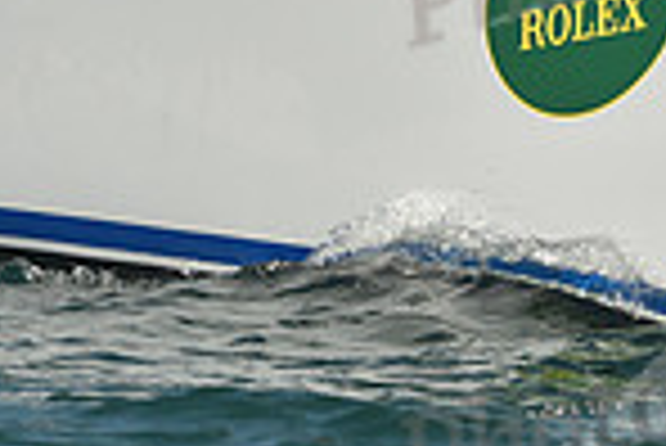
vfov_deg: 1.5
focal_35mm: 941
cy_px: -241
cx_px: 171
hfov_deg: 2.2
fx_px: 17425
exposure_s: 1/1250
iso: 250
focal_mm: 240
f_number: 7.1
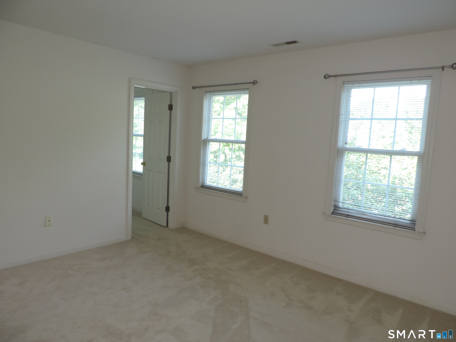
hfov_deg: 71.6
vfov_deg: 56.8
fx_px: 316
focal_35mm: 24
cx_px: 228
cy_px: 171
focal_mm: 4.3
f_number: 3
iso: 200
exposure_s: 1/40
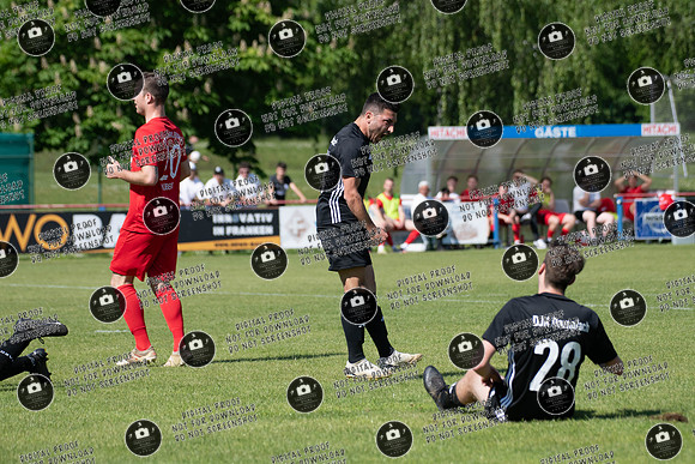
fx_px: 4207
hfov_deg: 9.4
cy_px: 218
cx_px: 357
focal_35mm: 218
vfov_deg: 6.3
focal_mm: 200
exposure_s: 1/1600
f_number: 5.6
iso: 320
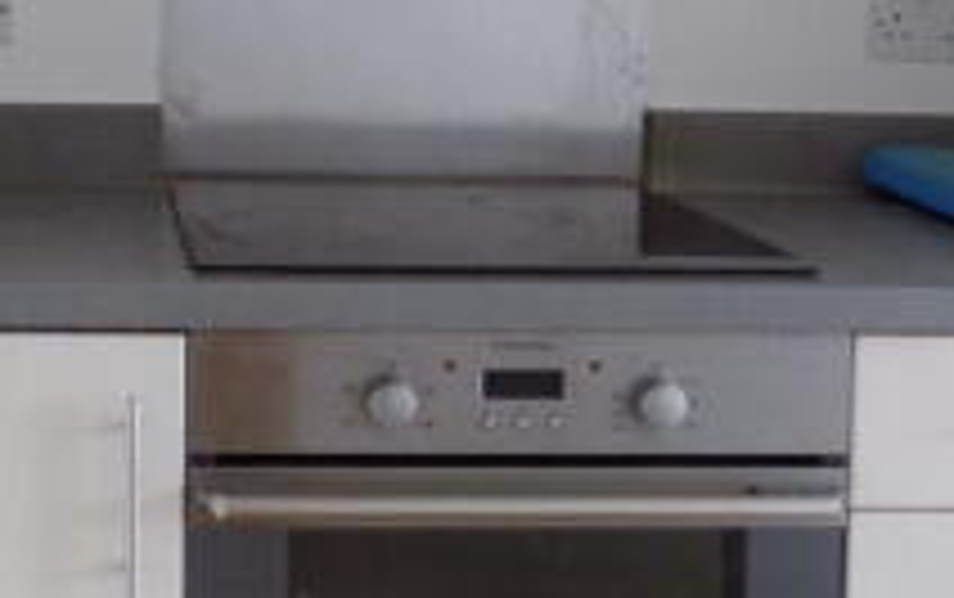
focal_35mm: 67
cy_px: 7
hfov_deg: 29.3
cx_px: 88
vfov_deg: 19.0
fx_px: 1744
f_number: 3.1
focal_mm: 4
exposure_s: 1/30
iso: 280
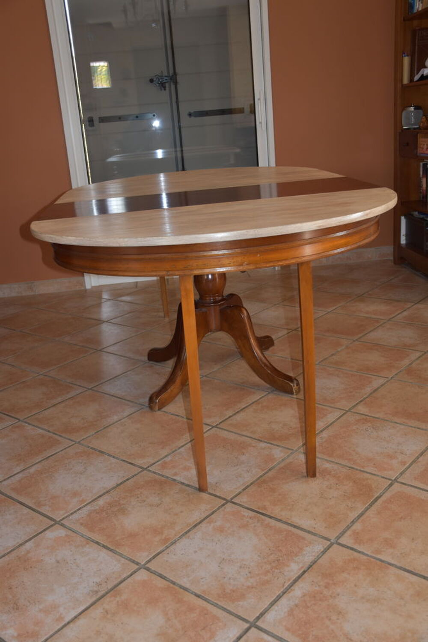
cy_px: 321
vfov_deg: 53.1
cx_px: 214
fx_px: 642
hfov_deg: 36.9
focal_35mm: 36
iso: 450
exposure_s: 1/30
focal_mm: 24
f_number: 3.8
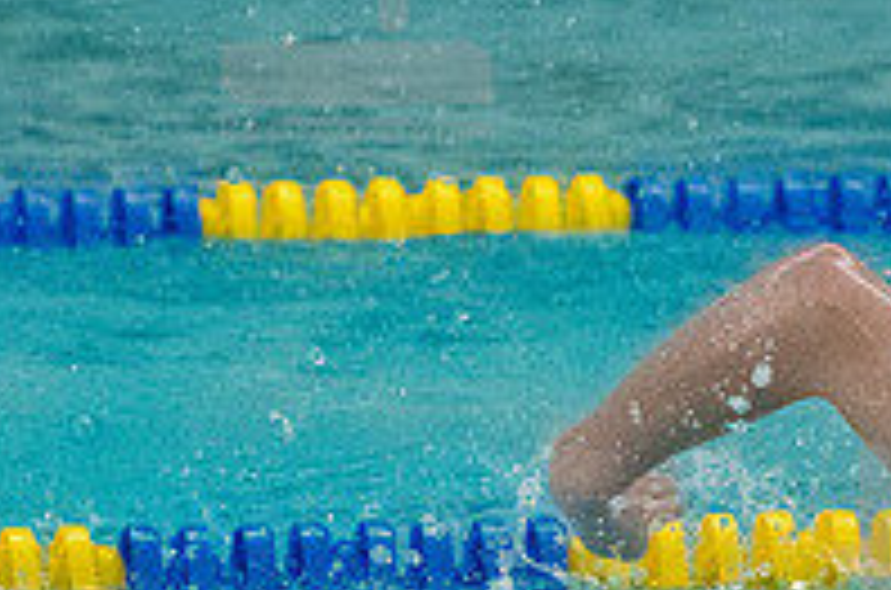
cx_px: 994
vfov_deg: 1.6
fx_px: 21752
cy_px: 604
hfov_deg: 2.3
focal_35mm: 881
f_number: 5
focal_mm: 200
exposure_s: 1/1250
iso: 10000
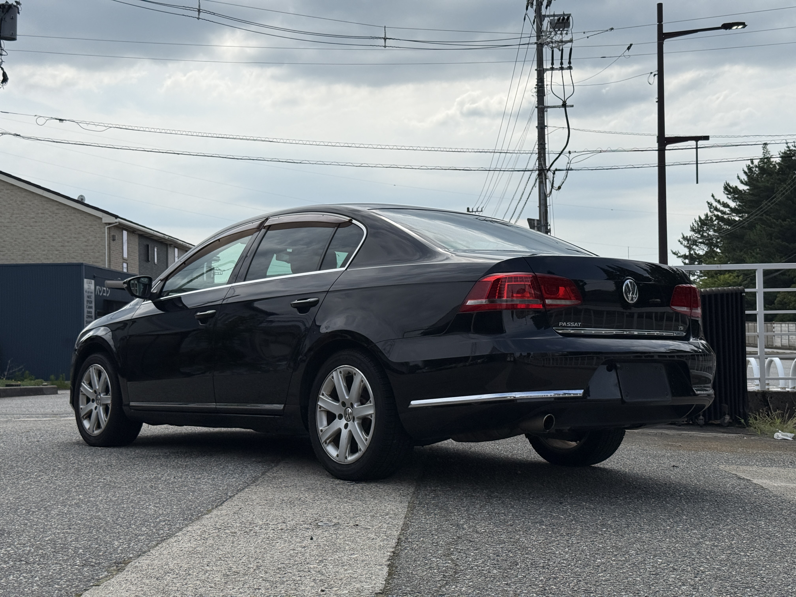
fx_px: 1104
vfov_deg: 30.3
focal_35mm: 48
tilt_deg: +2.4
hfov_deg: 39.7
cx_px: 398
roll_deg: +0.5
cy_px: 298
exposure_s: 1/9901
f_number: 1.78
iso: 64
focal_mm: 6.76
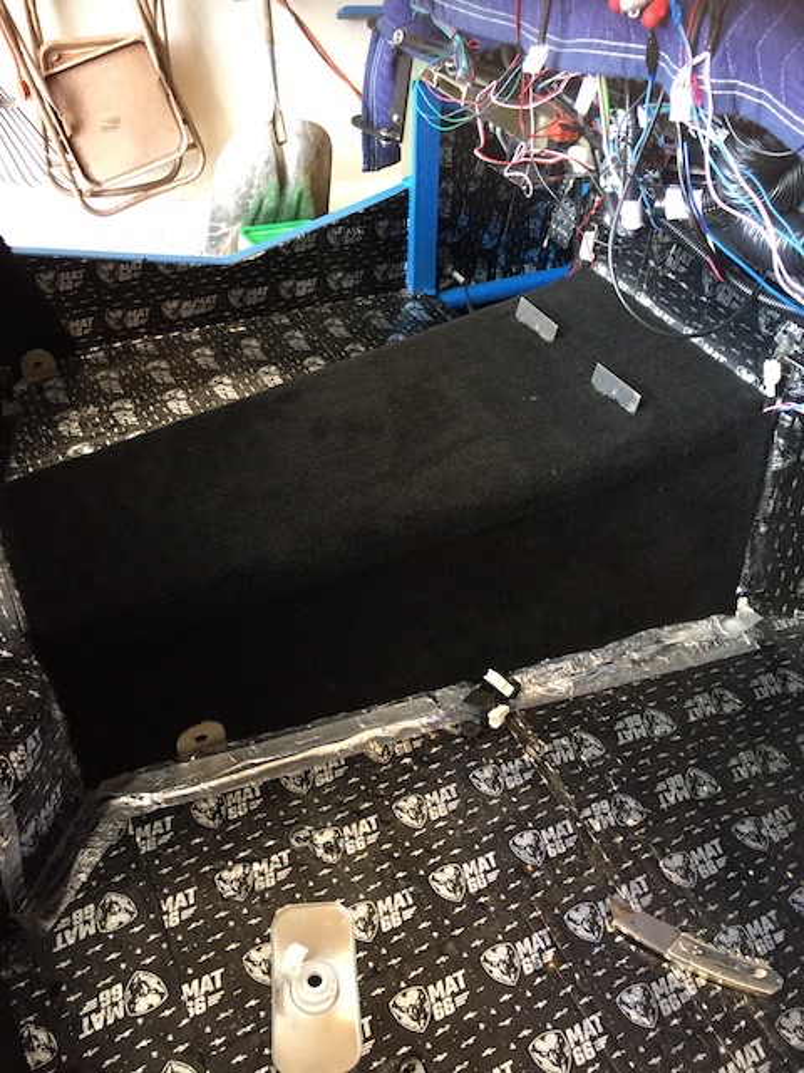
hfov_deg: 48.2
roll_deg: -6.0
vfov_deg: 61.7
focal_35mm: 29
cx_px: 402
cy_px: 536
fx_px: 898
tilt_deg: -42.6
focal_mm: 4.15
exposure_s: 1/30
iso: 200
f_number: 2.2
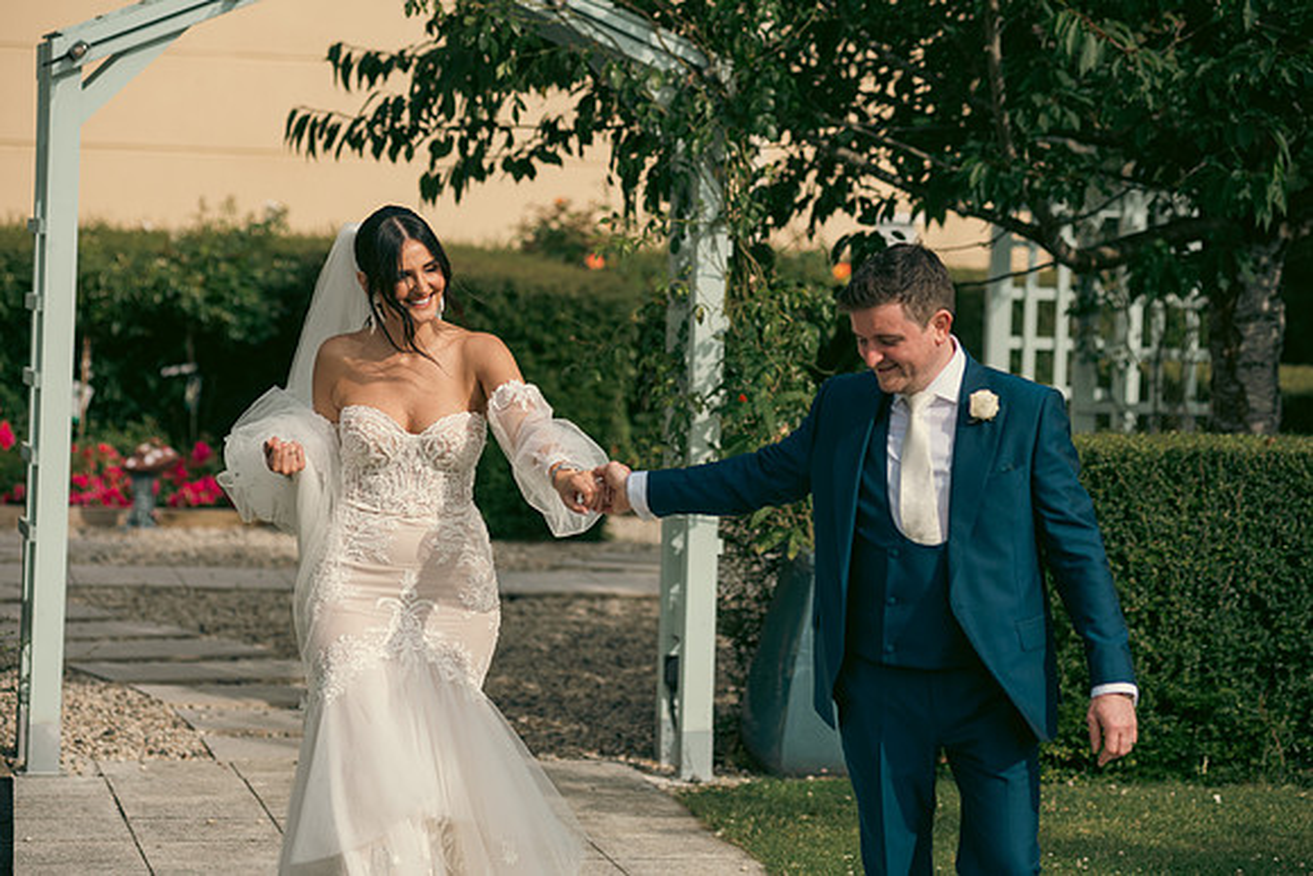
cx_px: 656
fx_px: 4377
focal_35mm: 120
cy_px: 438
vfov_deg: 11.4
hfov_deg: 17.1
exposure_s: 1/1000
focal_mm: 120
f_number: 3.5
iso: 80
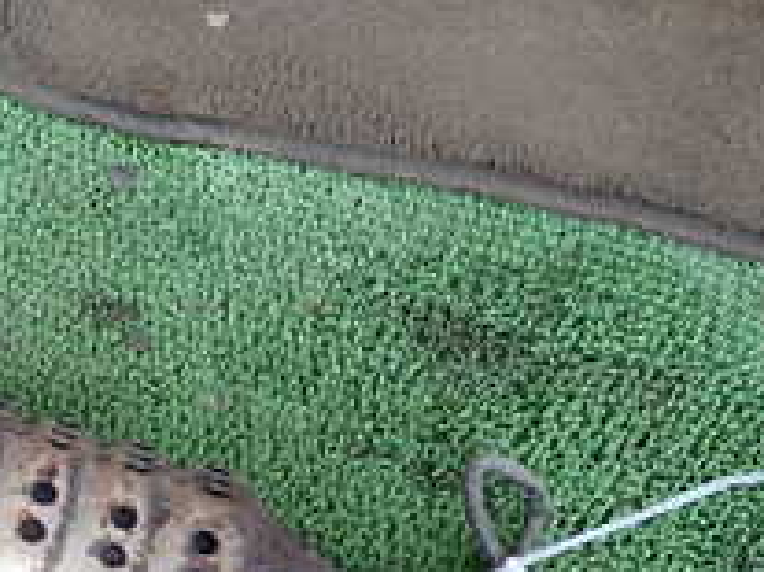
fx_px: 1919
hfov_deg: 21.0
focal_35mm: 87
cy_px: 354
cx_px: -140
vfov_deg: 16.9
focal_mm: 5.4
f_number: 2.3
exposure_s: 1/125
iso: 200
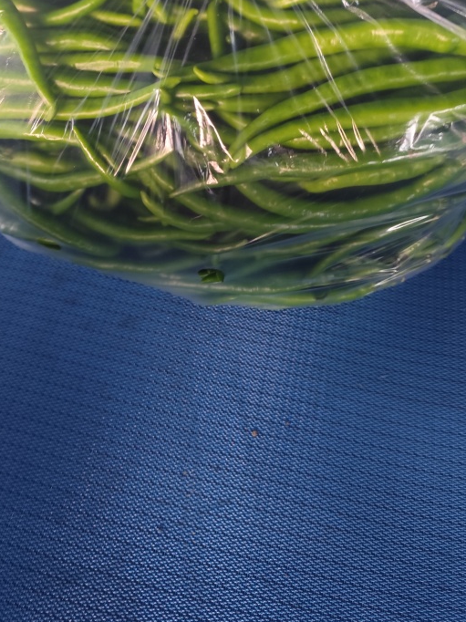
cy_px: 170
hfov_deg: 39.5
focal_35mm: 36
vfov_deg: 49.7
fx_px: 647
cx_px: 195
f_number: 1.65
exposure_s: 1/25
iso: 1000
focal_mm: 6.14
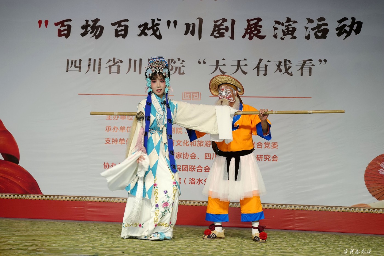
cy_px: 128
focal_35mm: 42
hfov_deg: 46.4
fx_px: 448
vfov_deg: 31.9
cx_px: 192
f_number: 4
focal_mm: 42
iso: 250
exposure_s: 1/160
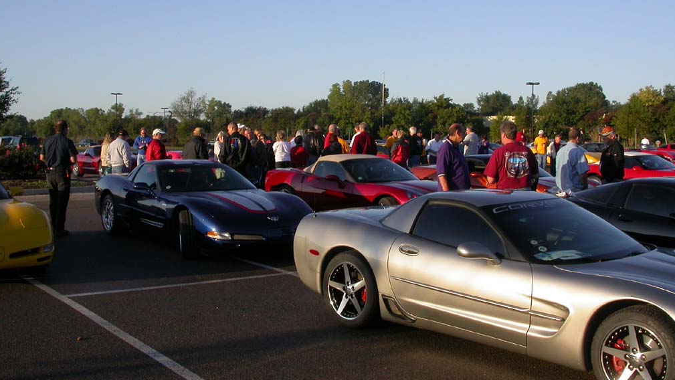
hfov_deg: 48.3
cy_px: 155
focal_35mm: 42
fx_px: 752
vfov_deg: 28.3
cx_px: 336
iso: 100
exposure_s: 1/291
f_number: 6
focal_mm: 7.85
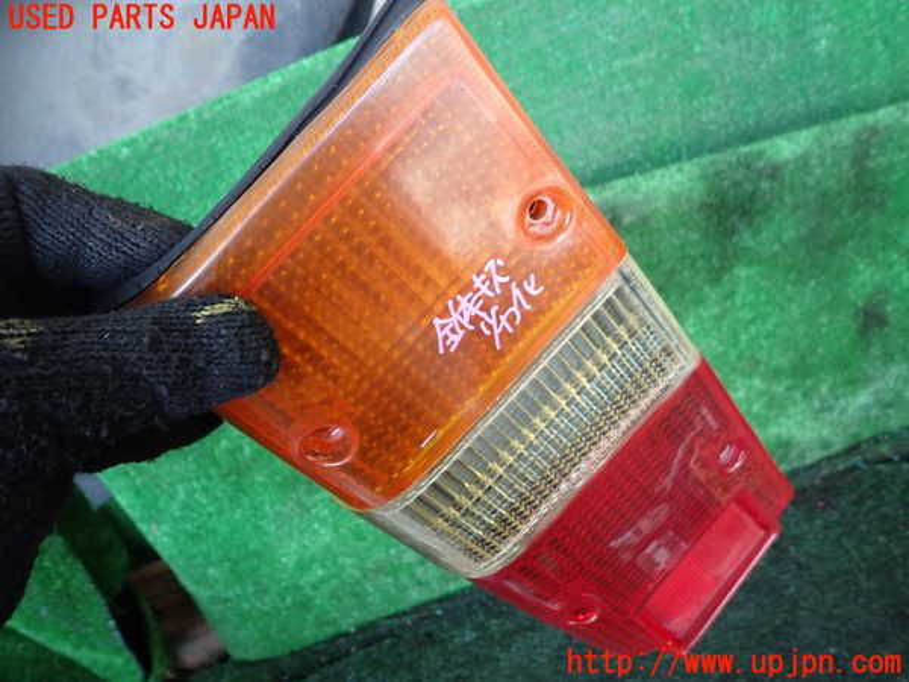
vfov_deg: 54.9
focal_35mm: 25
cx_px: 454
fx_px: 656
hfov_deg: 69.4
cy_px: 341
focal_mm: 4.5
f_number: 2
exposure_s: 1/50
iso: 200
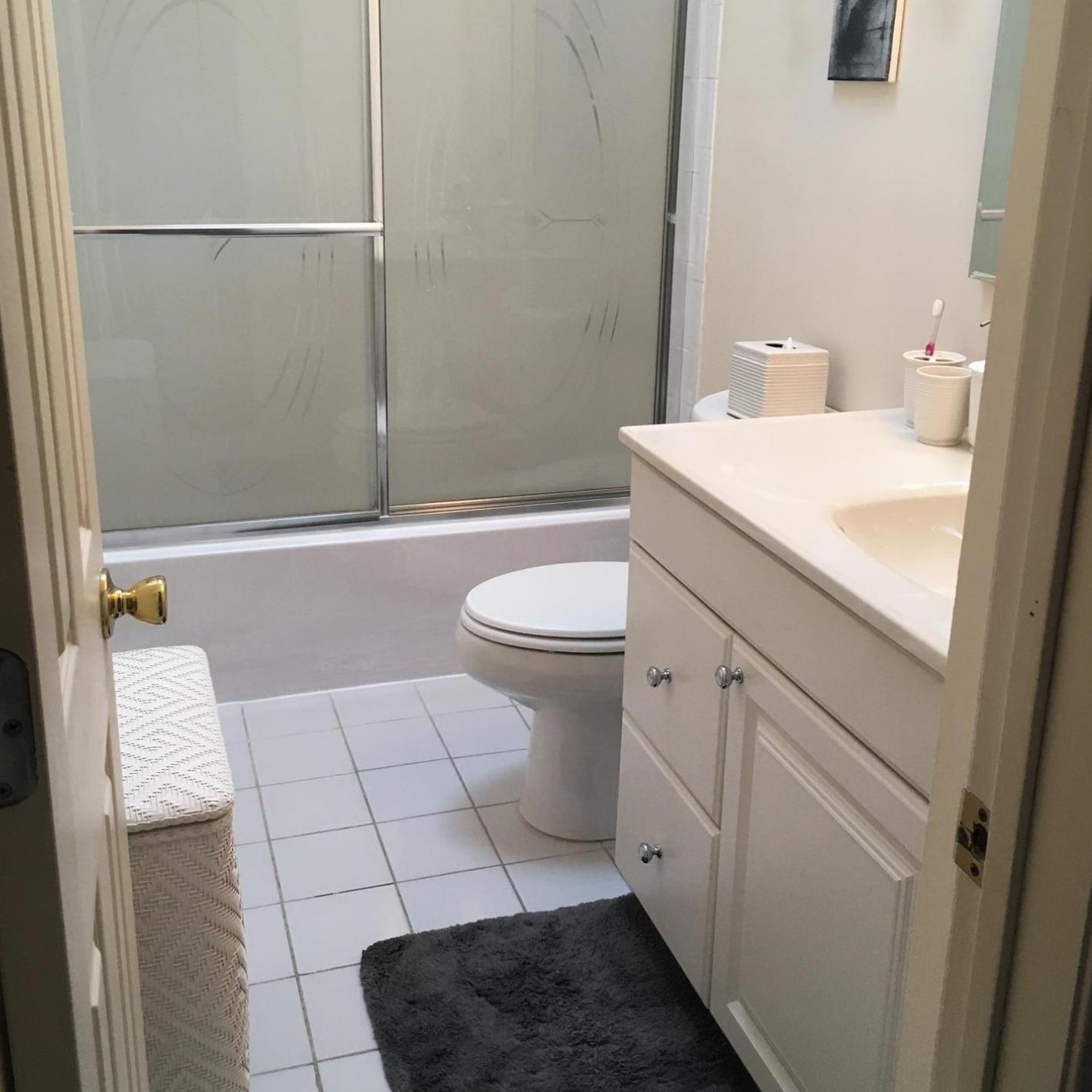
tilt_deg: -16.9
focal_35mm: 36
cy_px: 483
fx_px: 1285
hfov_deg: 46.0
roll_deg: -0.3
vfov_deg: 46.0
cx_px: 521
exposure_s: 1/30
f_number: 2.2
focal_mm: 4.15
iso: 40
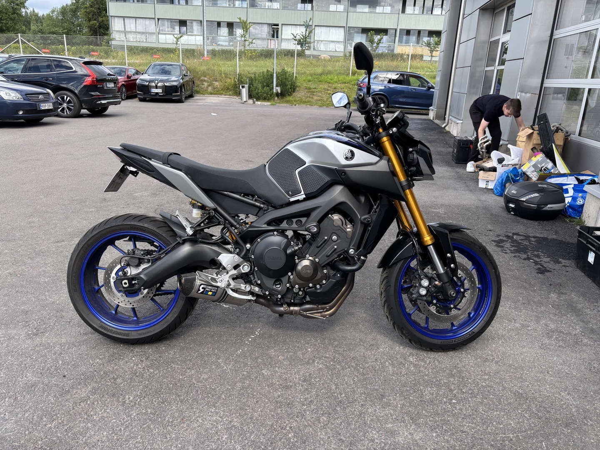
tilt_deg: -17.4
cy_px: 225
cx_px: 300
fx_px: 451
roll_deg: -3.1
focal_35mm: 26
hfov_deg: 67.3
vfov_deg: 53.1
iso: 50
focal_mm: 5.96
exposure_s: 1/844
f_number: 1.6
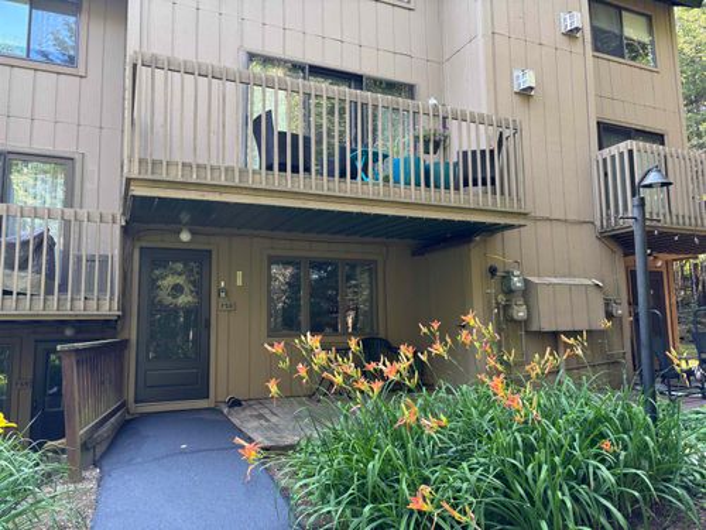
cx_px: 353
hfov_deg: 67.3
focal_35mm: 26
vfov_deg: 53.1
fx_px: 530
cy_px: 265
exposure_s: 1/121
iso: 64
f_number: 1.6
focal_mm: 5.96
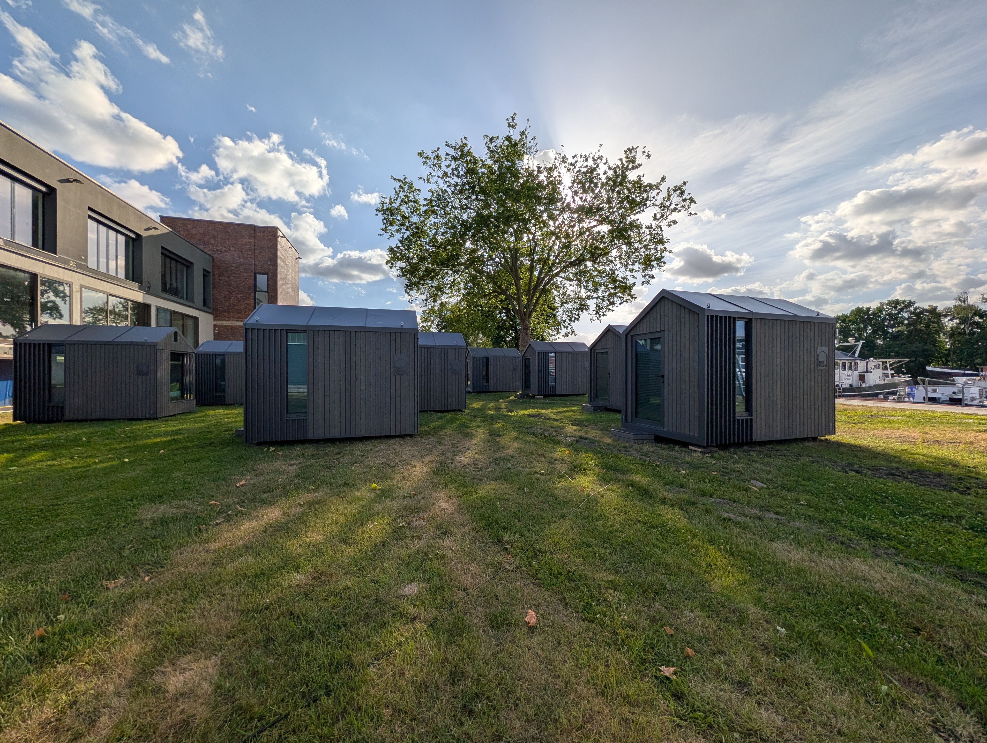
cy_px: 372
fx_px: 343
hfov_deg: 110.5
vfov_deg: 94.6
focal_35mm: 12
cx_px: 494
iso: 61
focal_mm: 2.02
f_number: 1.7
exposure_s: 1/6494
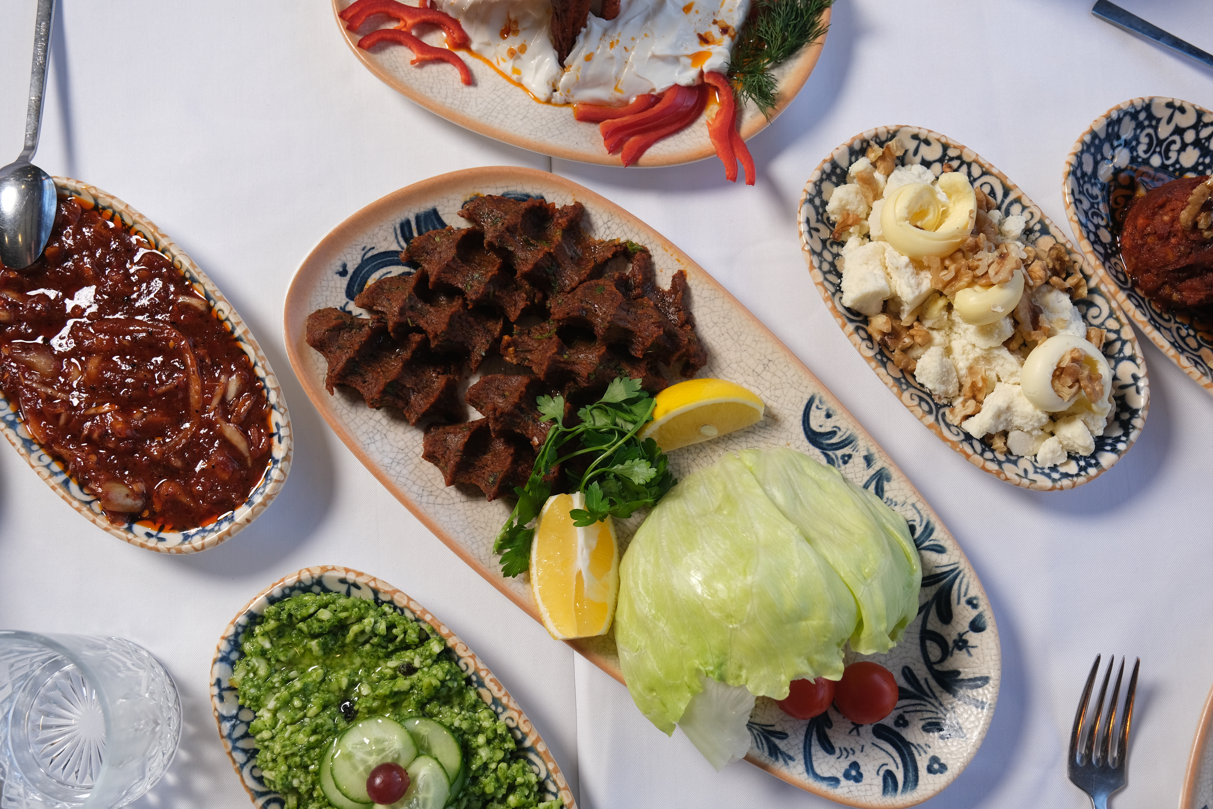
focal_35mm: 33
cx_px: 606
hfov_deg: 57.2
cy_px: 404
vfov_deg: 40.0
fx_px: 1112
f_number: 4
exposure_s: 1/100
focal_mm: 22
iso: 800
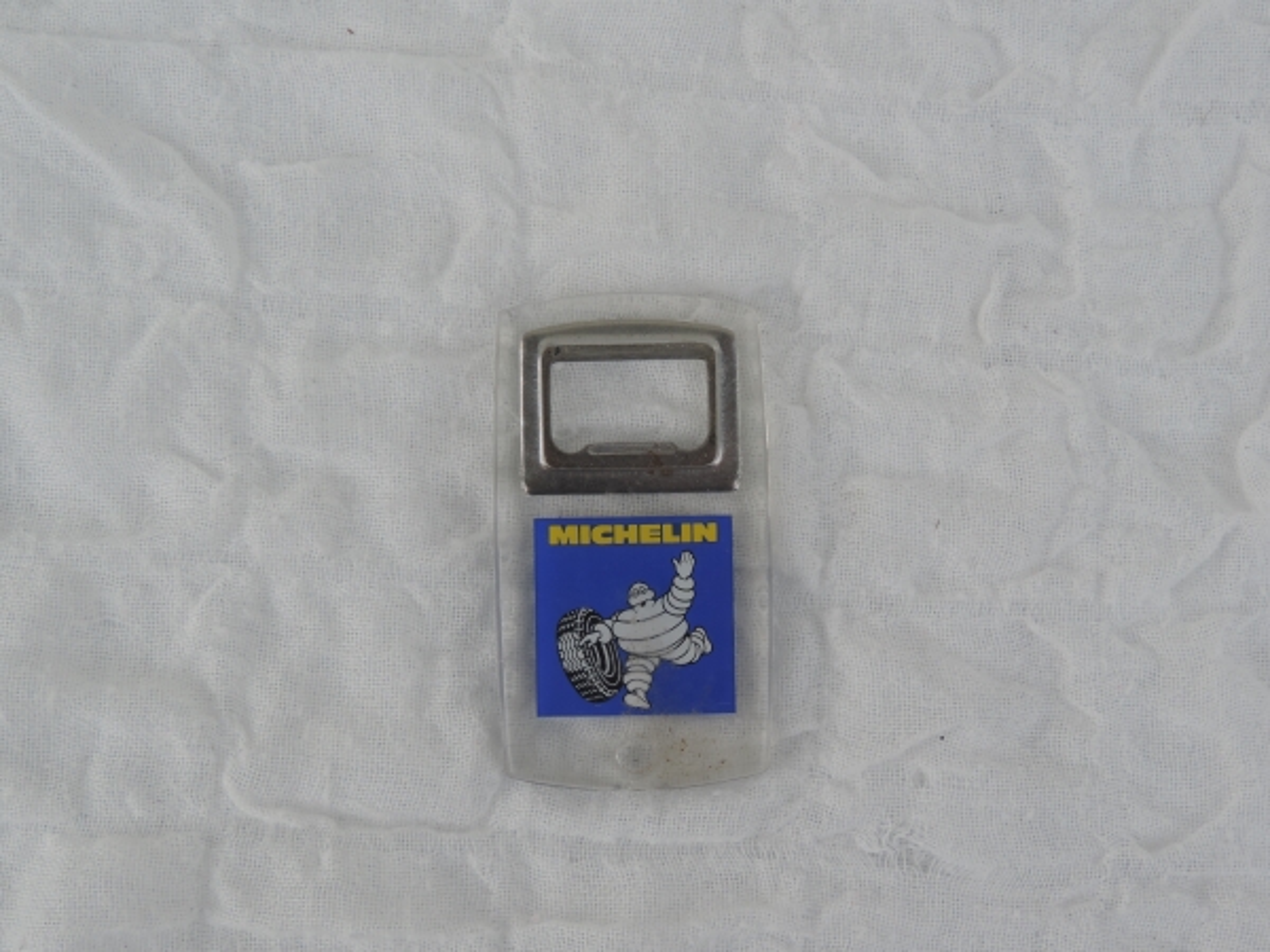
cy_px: 476
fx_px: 1834
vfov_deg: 29.1
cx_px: 635
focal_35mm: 50
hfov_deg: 38.2
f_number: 3.6
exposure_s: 1/320
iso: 80
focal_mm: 8.9
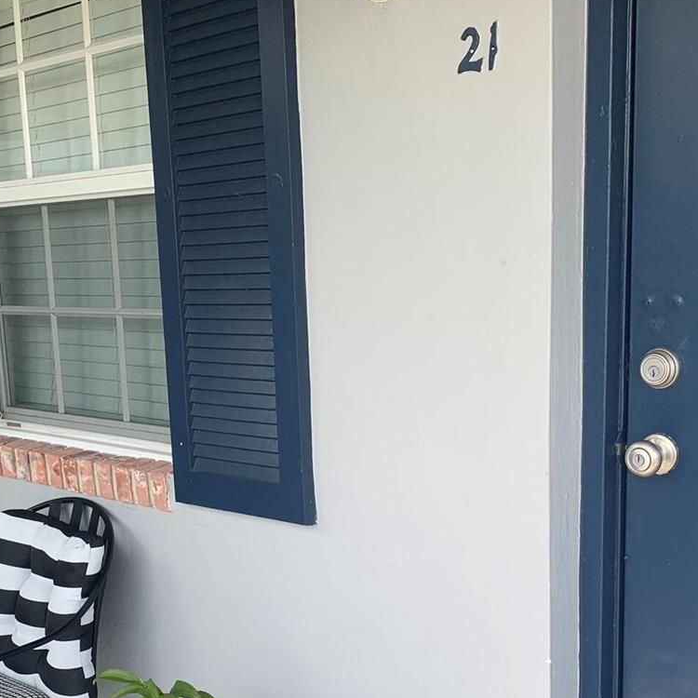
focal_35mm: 49
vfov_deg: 34.2
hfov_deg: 34.3
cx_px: 223
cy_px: 492
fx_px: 1118
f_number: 1.8
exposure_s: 1/465
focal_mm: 4.25
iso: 25
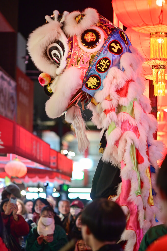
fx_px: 732
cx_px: 84
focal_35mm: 105
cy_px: 126
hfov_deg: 13.0
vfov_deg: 19.5
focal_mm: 105
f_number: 2.5
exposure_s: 1/125
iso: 1400
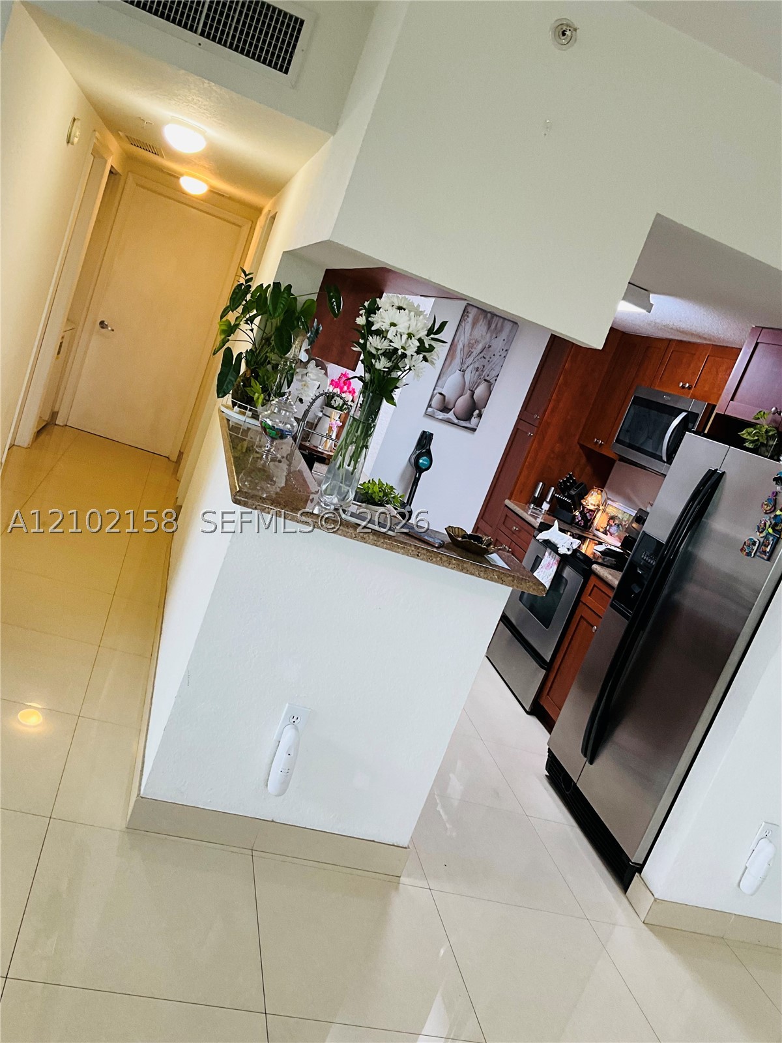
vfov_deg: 61.7
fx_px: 874
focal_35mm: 29
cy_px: 522
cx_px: 391
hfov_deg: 48.2
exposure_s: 1/60
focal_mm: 3
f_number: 1.8
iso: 80
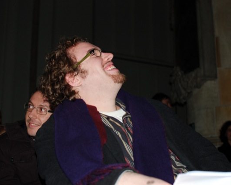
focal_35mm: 60
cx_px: 125
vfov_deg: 25.6
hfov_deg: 31.7
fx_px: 407
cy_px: 92
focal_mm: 35
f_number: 3.5
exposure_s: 1/60
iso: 400
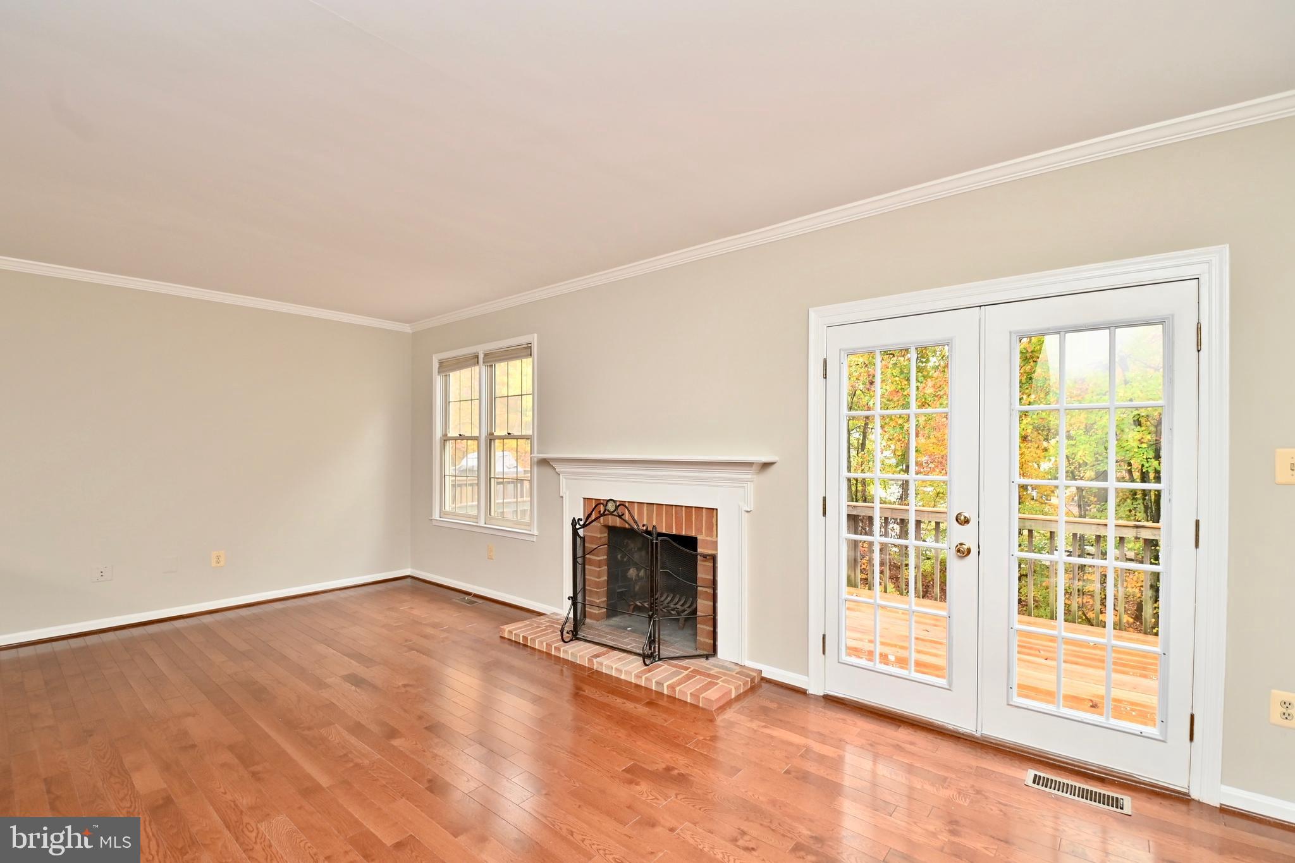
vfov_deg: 77.3
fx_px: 540
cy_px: 432
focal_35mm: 15
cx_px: 648
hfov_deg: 100.4
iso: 200
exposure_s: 1/13
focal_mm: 10
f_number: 7.1
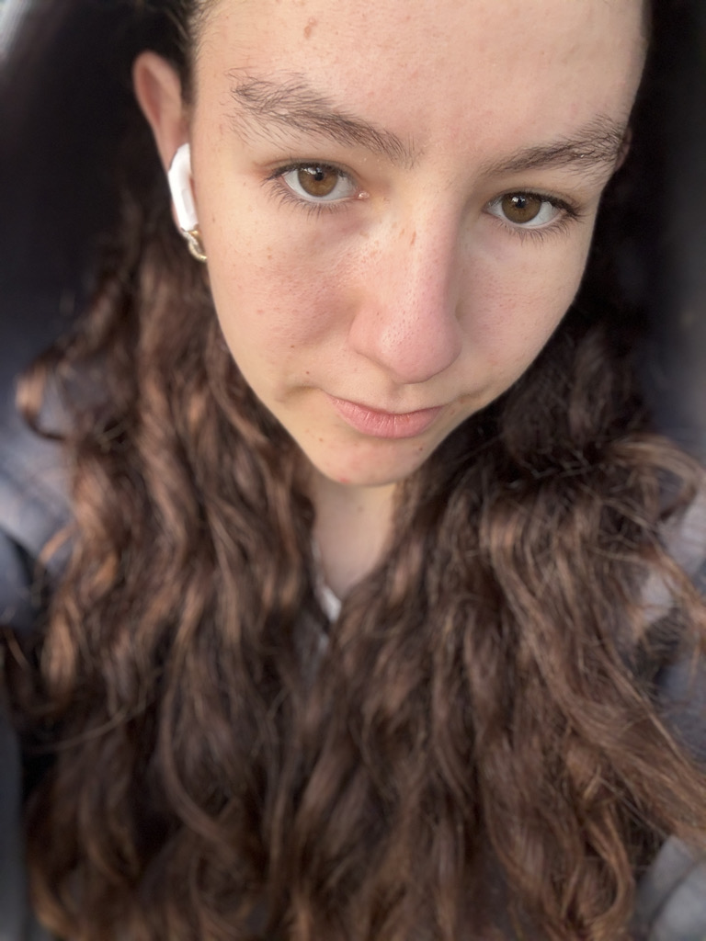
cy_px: 470
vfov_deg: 60.0
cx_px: 353
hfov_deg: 46.8
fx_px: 816
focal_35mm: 30
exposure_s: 1/100
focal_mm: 2.69
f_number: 1.9
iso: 80
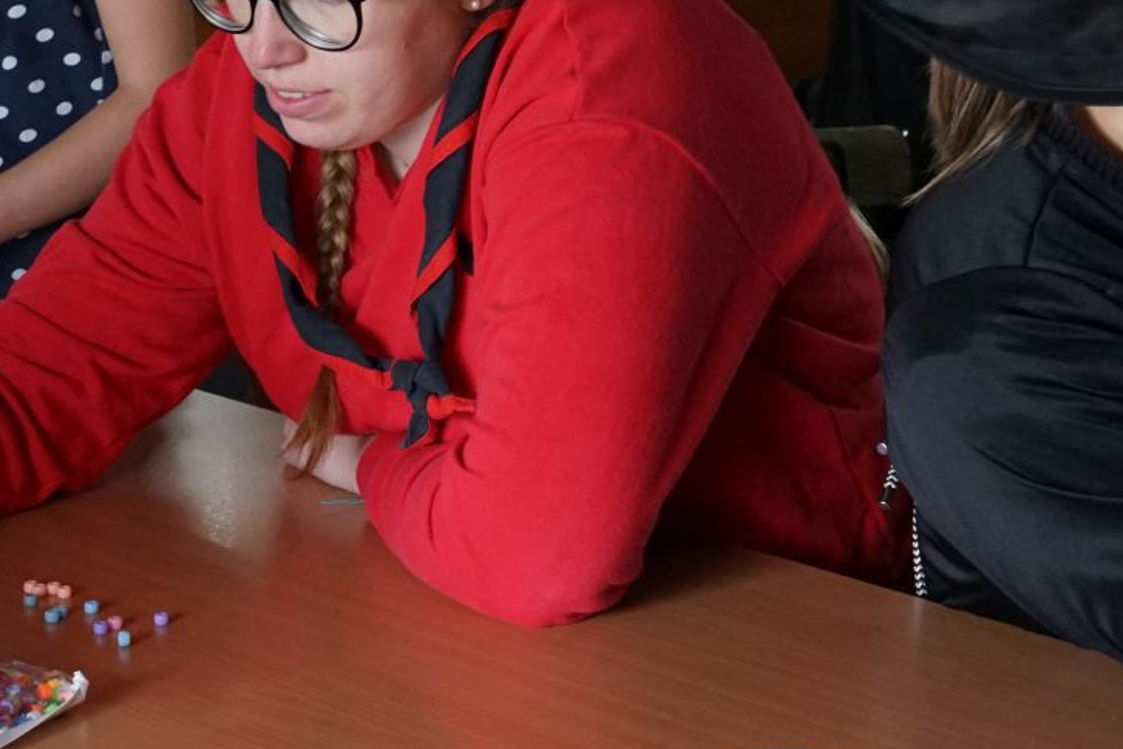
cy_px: -36
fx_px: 4586
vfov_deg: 9.3
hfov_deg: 13.9
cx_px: 232
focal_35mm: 147
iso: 3200
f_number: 10
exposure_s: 1/80
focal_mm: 66
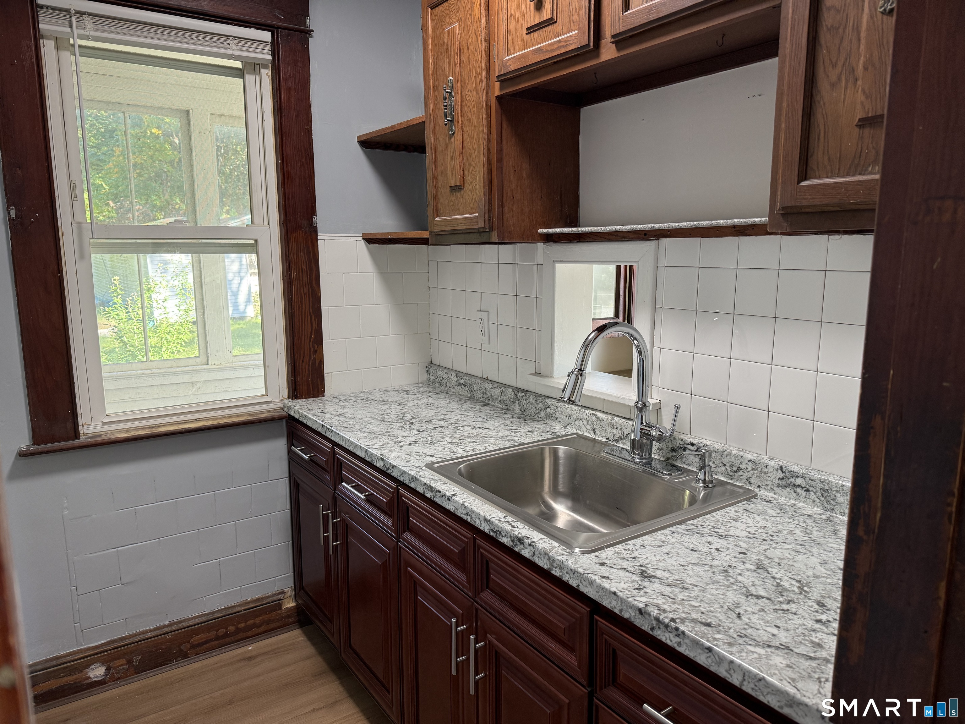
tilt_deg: -8.6
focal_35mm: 24
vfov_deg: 56.8
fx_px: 669
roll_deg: -0.5
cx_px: 482
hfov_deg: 71.6
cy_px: 362
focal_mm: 6.76
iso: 200
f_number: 1.78
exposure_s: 1/121
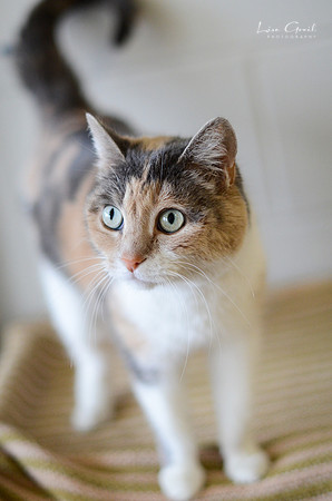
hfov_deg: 18.1
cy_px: 250
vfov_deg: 27.0
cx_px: 166
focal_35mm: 75
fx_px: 1042
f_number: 1.8
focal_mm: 50
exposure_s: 1/640
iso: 1600
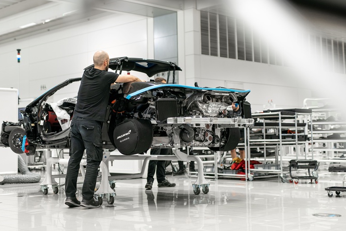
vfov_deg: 23.4
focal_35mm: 58
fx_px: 557
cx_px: 167
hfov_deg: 34.5
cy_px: 101
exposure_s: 1/125
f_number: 2
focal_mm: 50
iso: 640
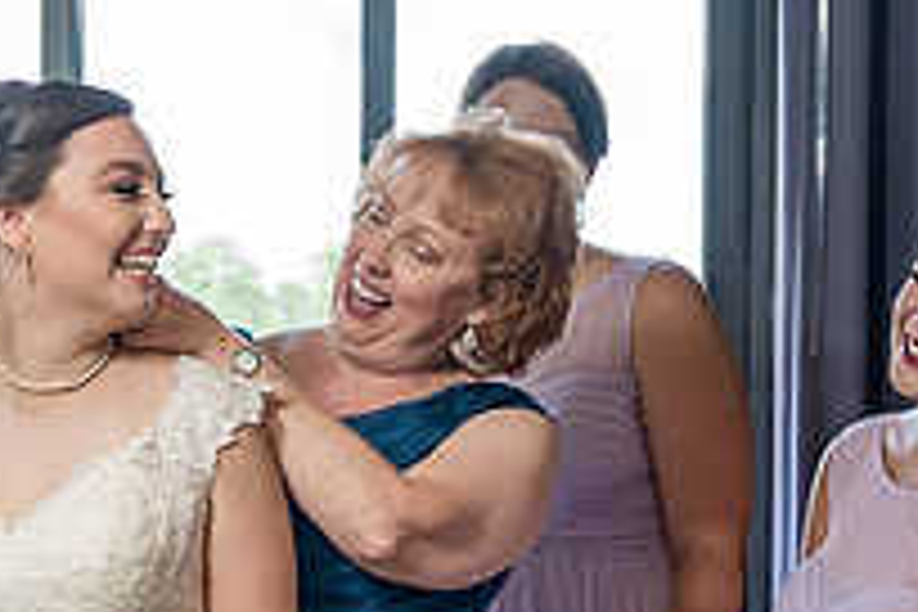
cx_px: 163
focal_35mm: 131
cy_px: 518
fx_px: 3340
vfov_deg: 10.4
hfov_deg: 15.5
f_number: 5.6
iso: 1000
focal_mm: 43
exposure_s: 1/200
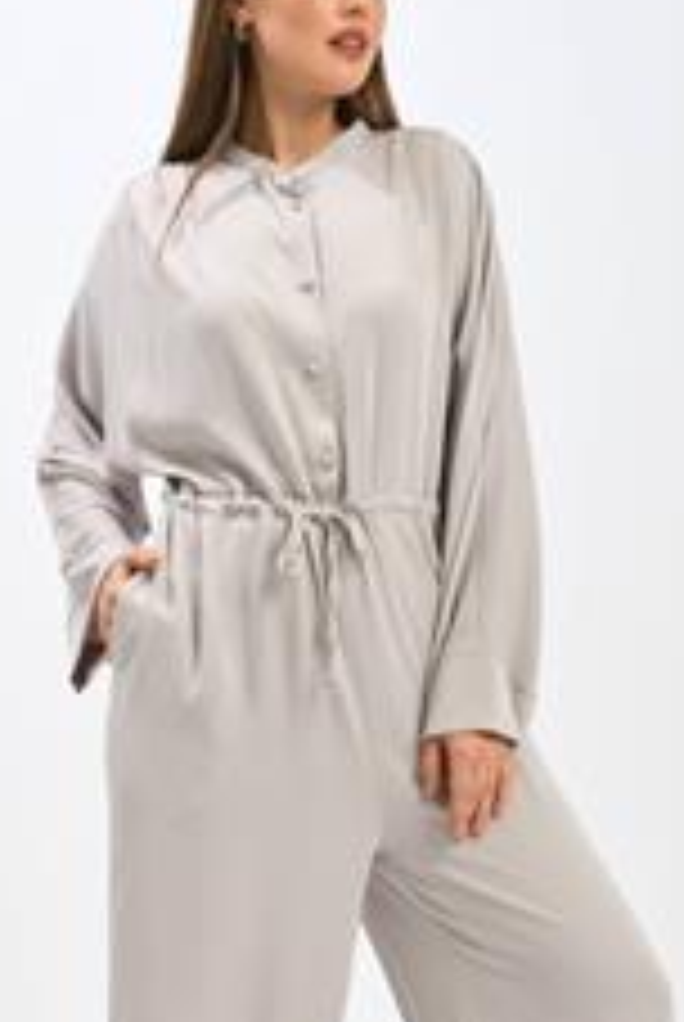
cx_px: 374
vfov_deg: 21.3
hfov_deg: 14.4
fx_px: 2699
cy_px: 734
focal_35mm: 95
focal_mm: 48
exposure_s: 1/160
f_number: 9
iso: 100
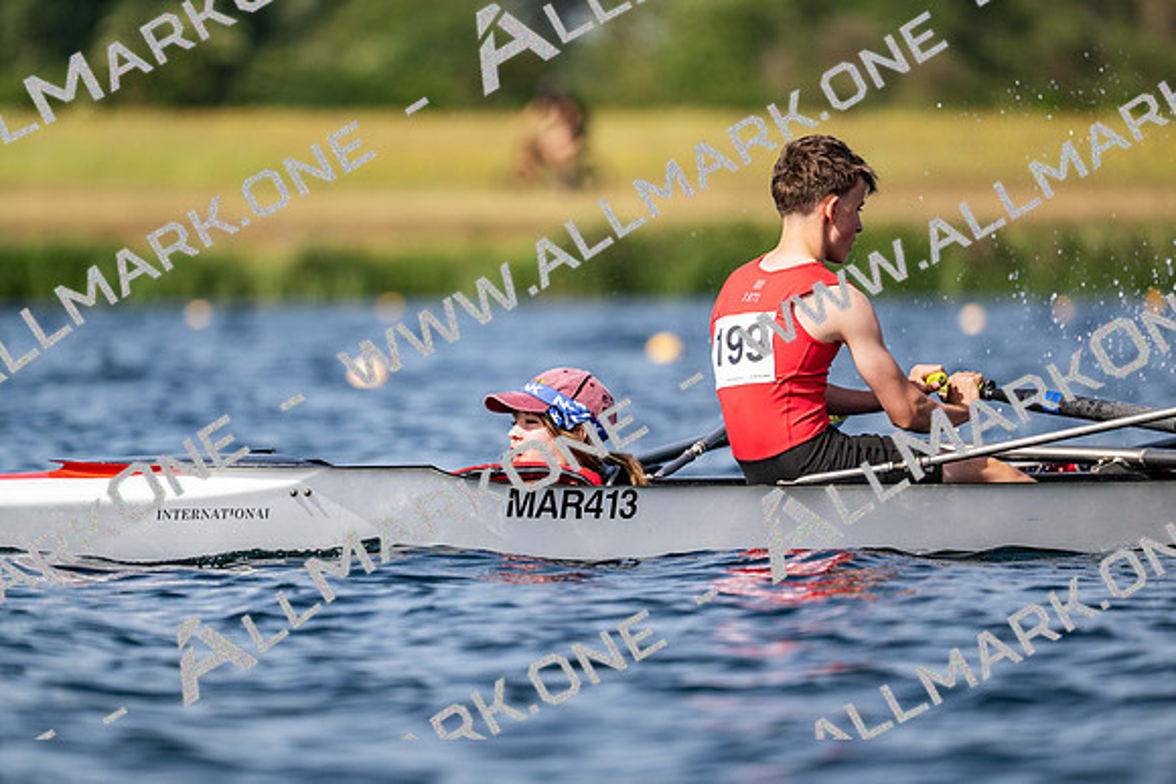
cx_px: 588
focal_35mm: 400
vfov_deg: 3.4
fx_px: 13069
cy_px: 392
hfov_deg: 5.2
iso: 180
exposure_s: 1/2500
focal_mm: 400
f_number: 4.5
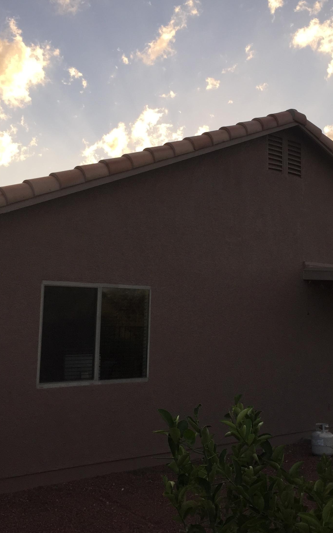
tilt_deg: +5.2
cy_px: 265
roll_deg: -1.9
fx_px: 610
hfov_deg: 30.4
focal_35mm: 42
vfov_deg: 47.2
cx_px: 202
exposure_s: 1/1014
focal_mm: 4.15
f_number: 2.2
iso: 32
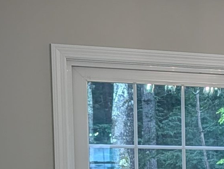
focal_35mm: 131
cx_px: 513
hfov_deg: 12.4
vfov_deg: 11.1
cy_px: 216
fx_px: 849
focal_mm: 6.9
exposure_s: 1/415
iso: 21
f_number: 1.68
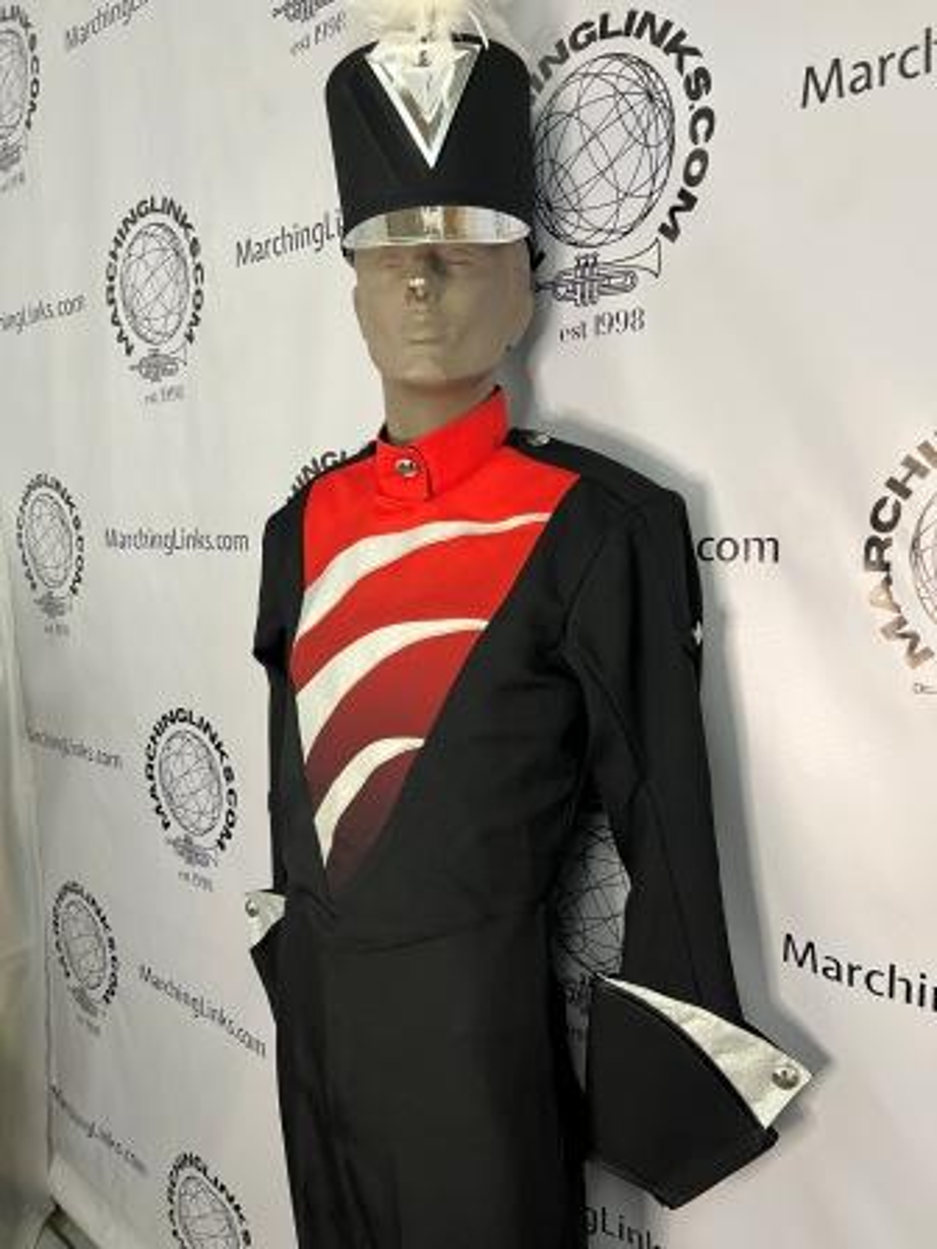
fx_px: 938
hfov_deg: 53.1
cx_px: 468
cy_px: 624
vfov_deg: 67.3
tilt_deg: -9.1
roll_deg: +1.4
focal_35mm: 26
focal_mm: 5.7
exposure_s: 1/60
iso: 320
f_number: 1.5
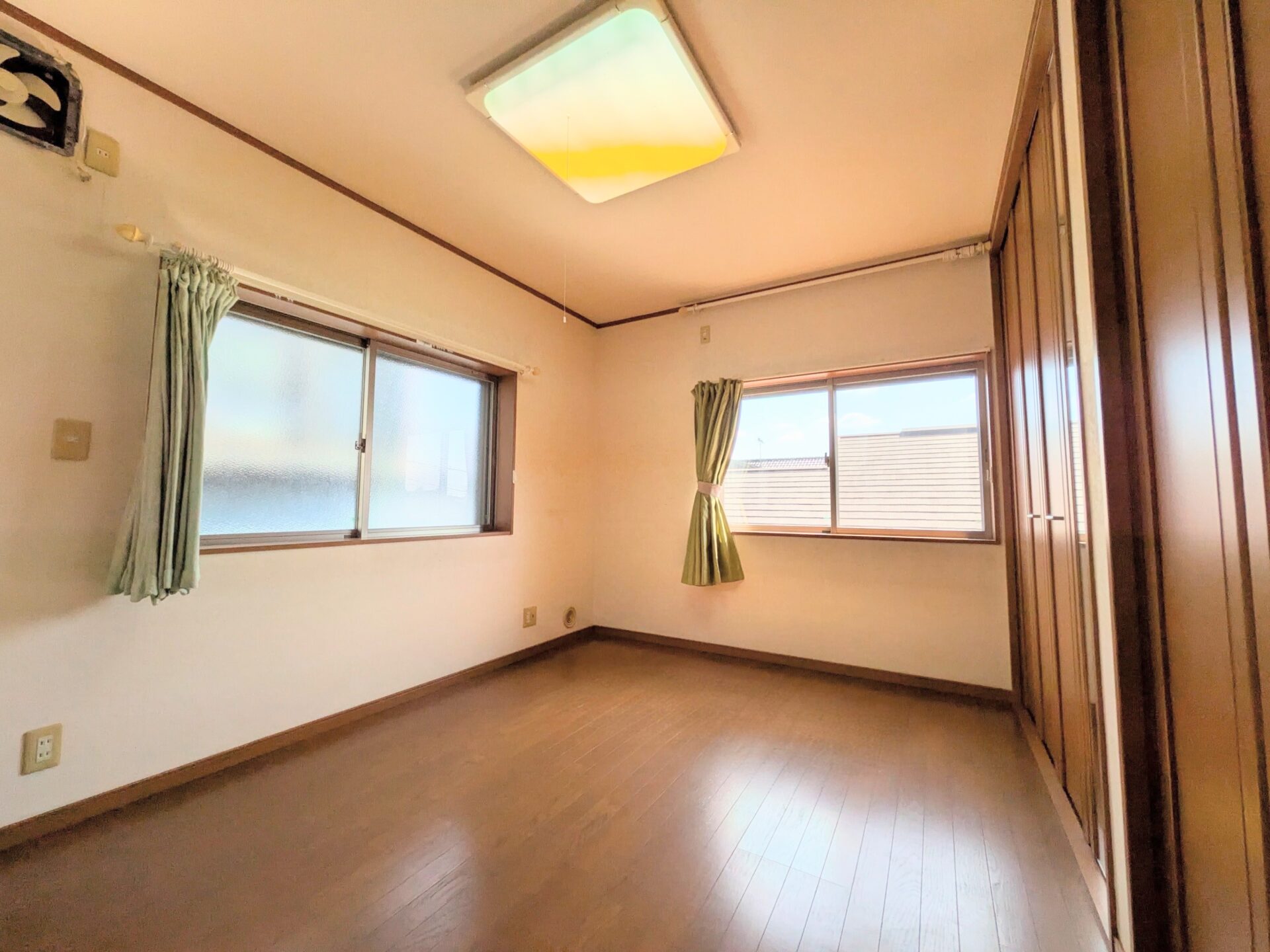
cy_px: 476
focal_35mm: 14
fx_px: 514
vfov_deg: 85.7
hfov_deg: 102.1
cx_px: 635
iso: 54
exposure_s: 1/1106
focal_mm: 1.85
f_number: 2.2
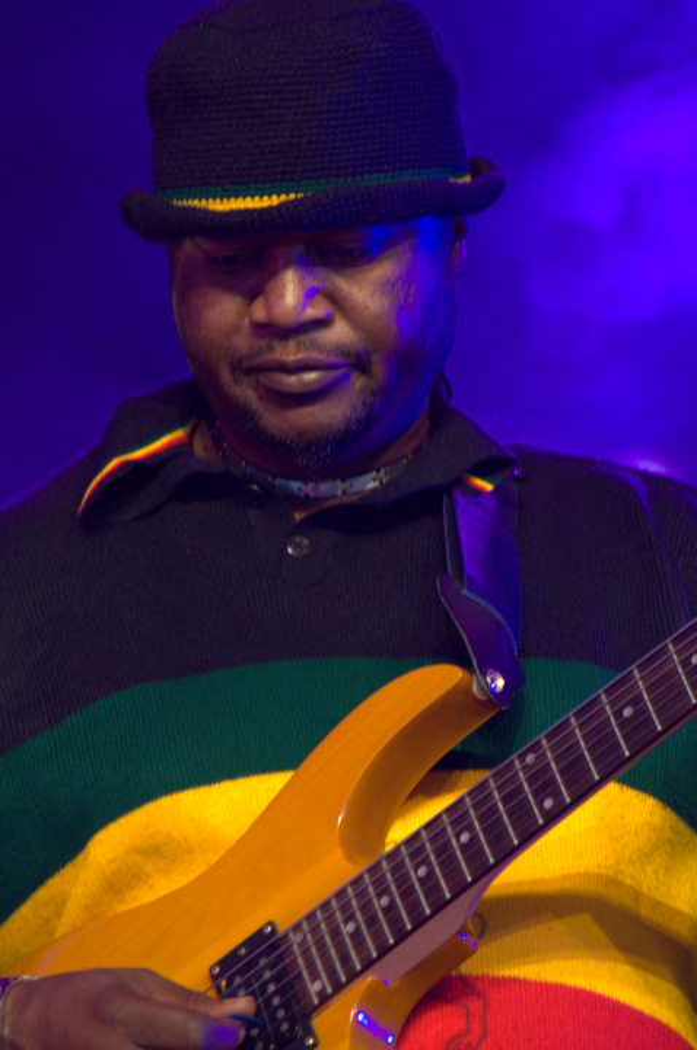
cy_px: 525
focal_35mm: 360
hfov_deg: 3.8
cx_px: 348
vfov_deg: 5.7
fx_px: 10484
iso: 3200
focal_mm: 240
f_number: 6.3
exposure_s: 1/60
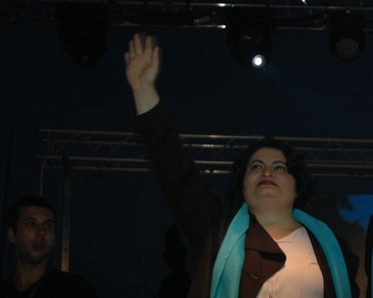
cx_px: 334
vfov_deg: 14.0
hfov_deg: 17.2
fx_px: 1214
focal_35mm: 110
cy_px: 211
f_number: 4.2
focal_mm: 40
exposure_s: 1/60
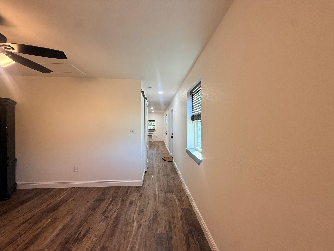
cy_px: 126
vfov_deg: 85.7
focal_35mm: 14
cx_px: 167
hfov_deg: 102.1
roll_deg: -0.5
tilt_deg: -0.2
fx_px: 135
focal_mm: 2.22
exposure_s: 1/120
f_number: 2.2
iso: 160
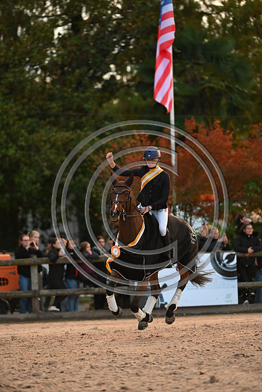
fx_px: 3055
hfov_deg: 4.9
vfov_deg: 7.4
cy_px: 196
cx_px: 131
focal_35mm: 280
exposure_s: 1/1000
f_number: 4.5
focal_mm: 280
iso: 8000
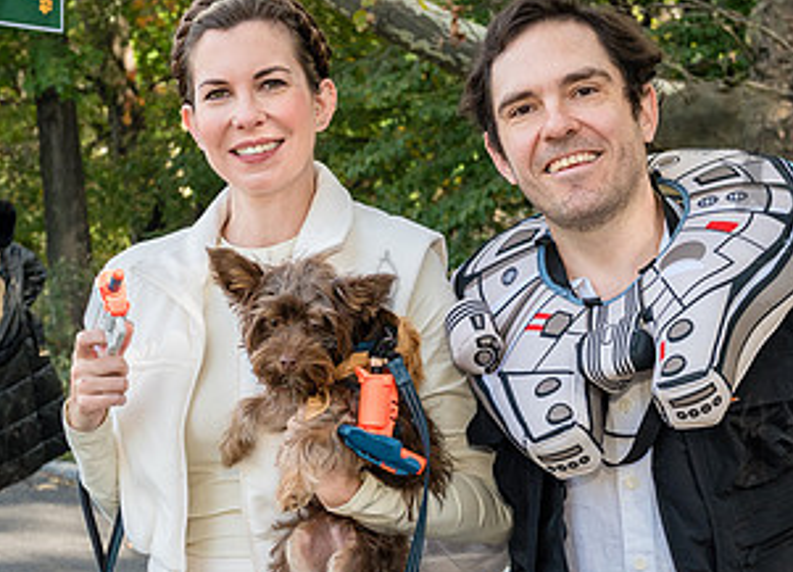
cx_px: 379
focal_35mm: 80
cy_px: 364
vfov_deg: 17.9
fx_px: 1807
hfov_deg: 24.7
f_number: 5
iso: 1000
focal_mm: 35
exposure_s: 1/500
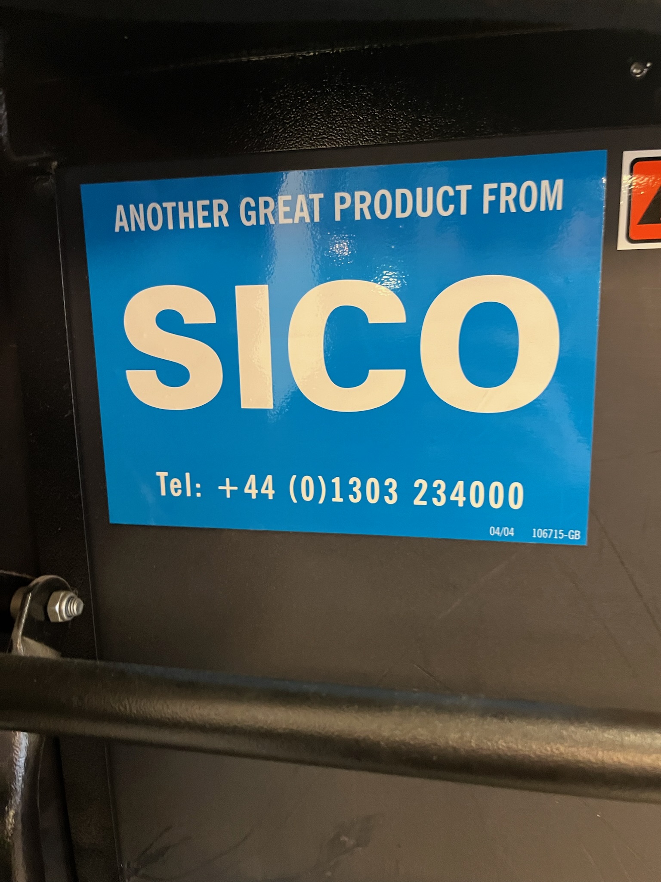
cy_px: 441
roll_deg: +1.2
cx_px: 330
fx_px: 662
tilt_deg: -16.5
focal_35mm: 26
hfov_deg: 53.1
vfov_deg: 67.3
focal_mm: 5.1
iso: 400
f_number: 1.6
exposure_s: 1/33
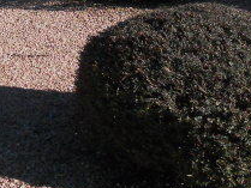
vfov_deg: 14.6
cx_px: -80
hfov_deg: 18.5
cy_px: -38
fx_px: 711
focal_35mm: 98
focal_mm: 5.8
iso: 400
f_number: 8.8
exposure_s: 1/640
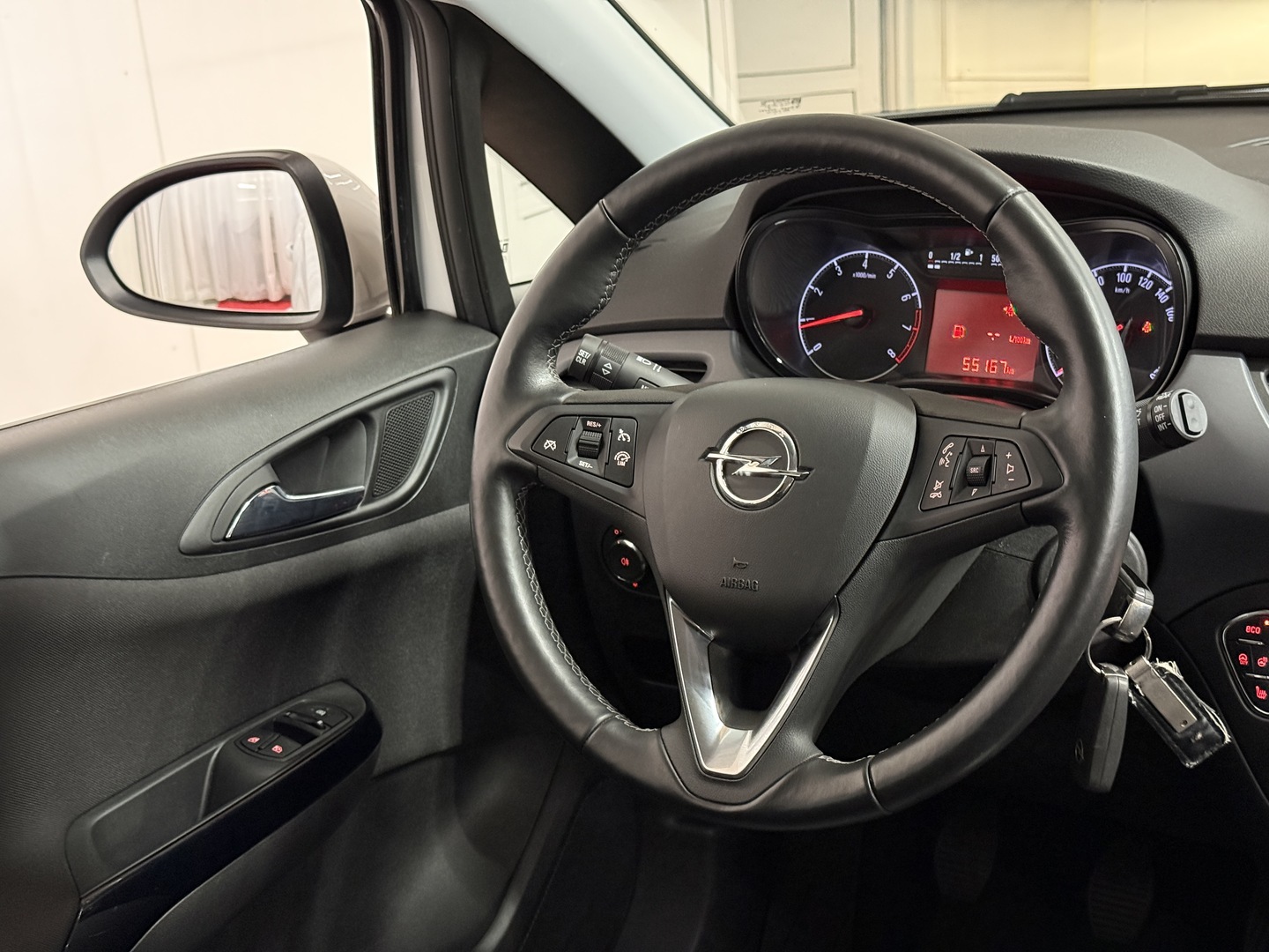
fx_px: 1760
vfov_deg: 30.3
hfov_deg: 39.7
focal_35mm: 48
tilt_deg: -18.6
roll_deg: +4.3
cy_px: 476
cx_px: 634
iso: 500
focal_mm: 6.76
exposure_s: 1/33
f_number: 1.78
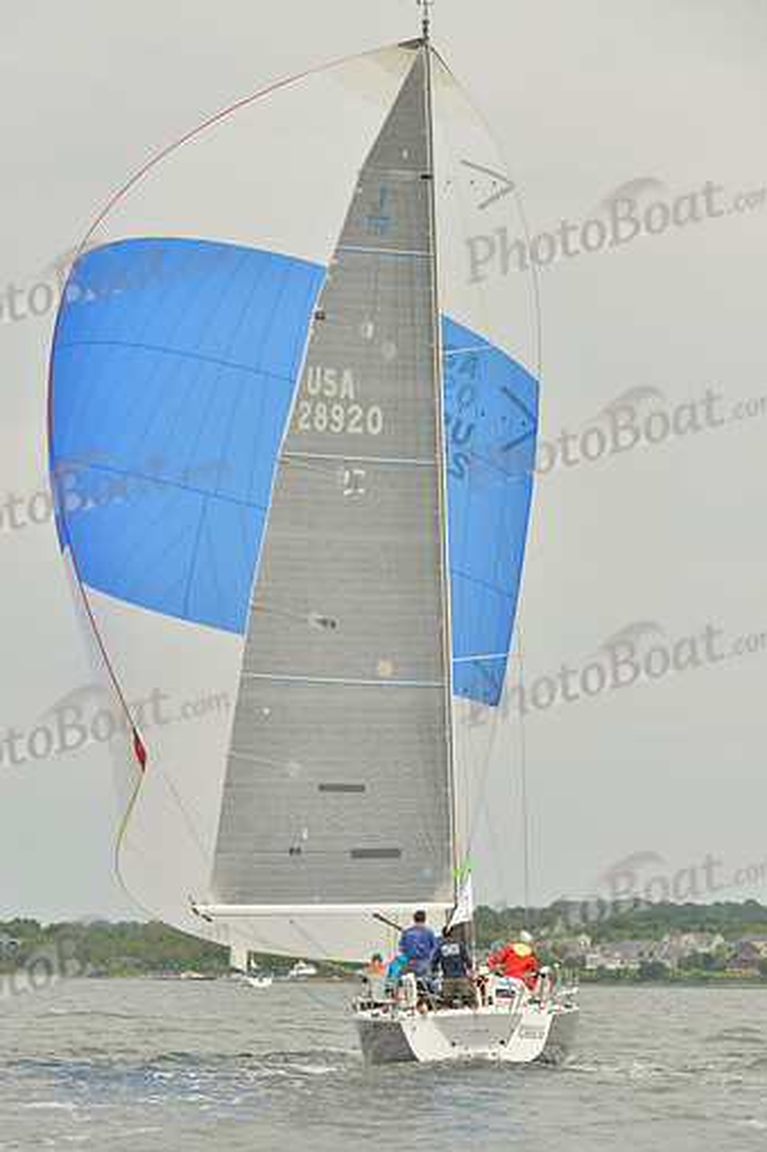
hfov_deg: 6.0
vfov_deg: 9.0
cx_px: 347
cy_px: 584
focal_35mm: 228
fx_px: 7291
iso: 400
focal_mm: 200
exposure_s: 1/1000
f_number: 6.3
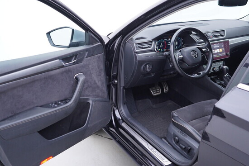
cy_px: 83
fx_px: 249
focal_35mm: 36
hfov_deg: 53.1
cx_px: 124
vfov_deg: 36.9
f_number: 2.8
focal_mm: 24
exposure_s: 1/40
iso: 200
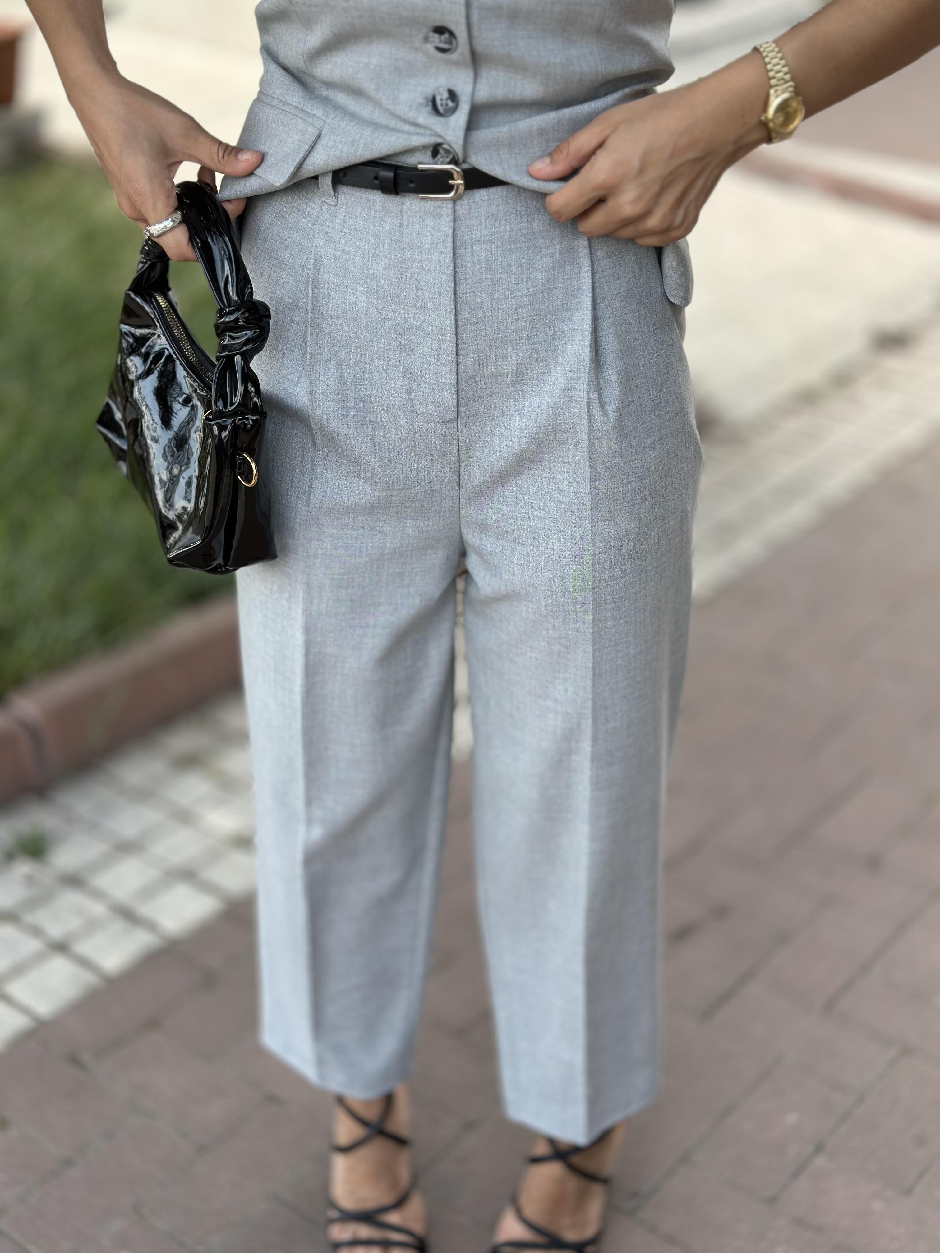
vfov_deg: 39.7
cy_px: 626
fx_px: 1738
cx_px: 470
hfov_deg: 30.3
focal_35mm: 48
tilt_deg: -32.3
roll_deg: -0.9
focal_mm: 6.86
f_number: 1.78
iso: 80
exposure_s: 1/850
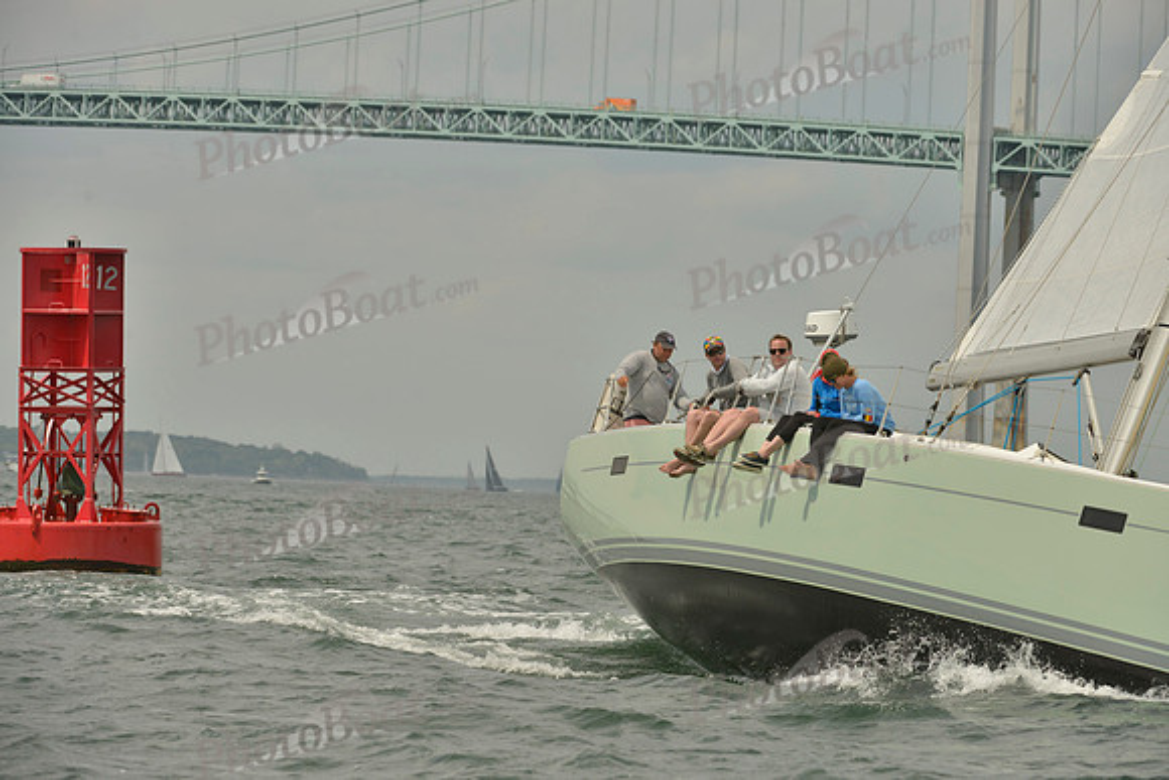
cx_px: 584
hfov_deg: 10.3
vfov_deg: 6.9
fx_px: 6496
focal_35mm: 200
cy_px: 390
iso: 280
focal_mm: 200
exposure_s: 1/1250
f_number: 9
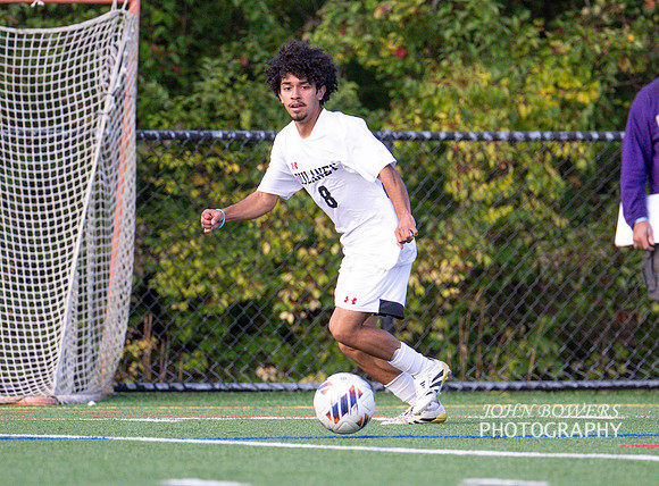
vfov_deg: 1.9
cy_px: 311
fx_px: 15045
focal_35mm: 795
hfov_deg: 2.5
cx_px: 373
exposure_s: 1/2500
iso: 2200
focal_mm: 400
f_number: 4.5
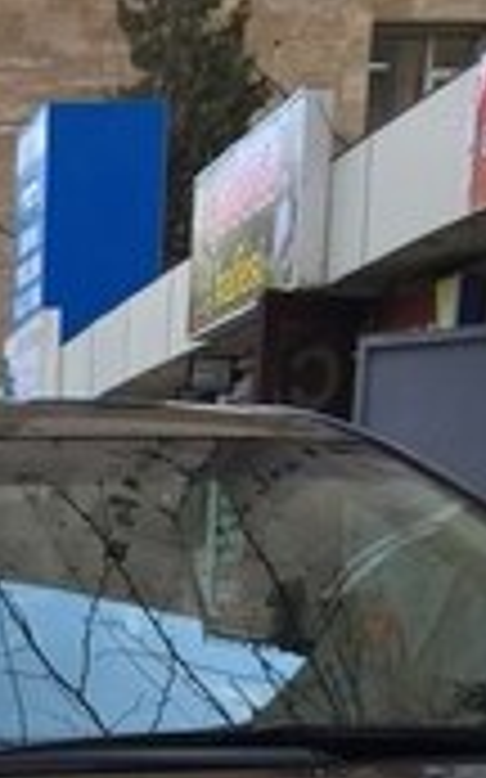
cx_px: -256
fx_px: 1866
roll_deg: +0.3
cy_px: 1106
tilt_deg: -13.2
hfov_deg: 13.9
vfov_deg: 20.7
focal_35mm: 88
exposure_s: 1/520
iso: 32
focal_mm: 4.15
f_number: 2.2
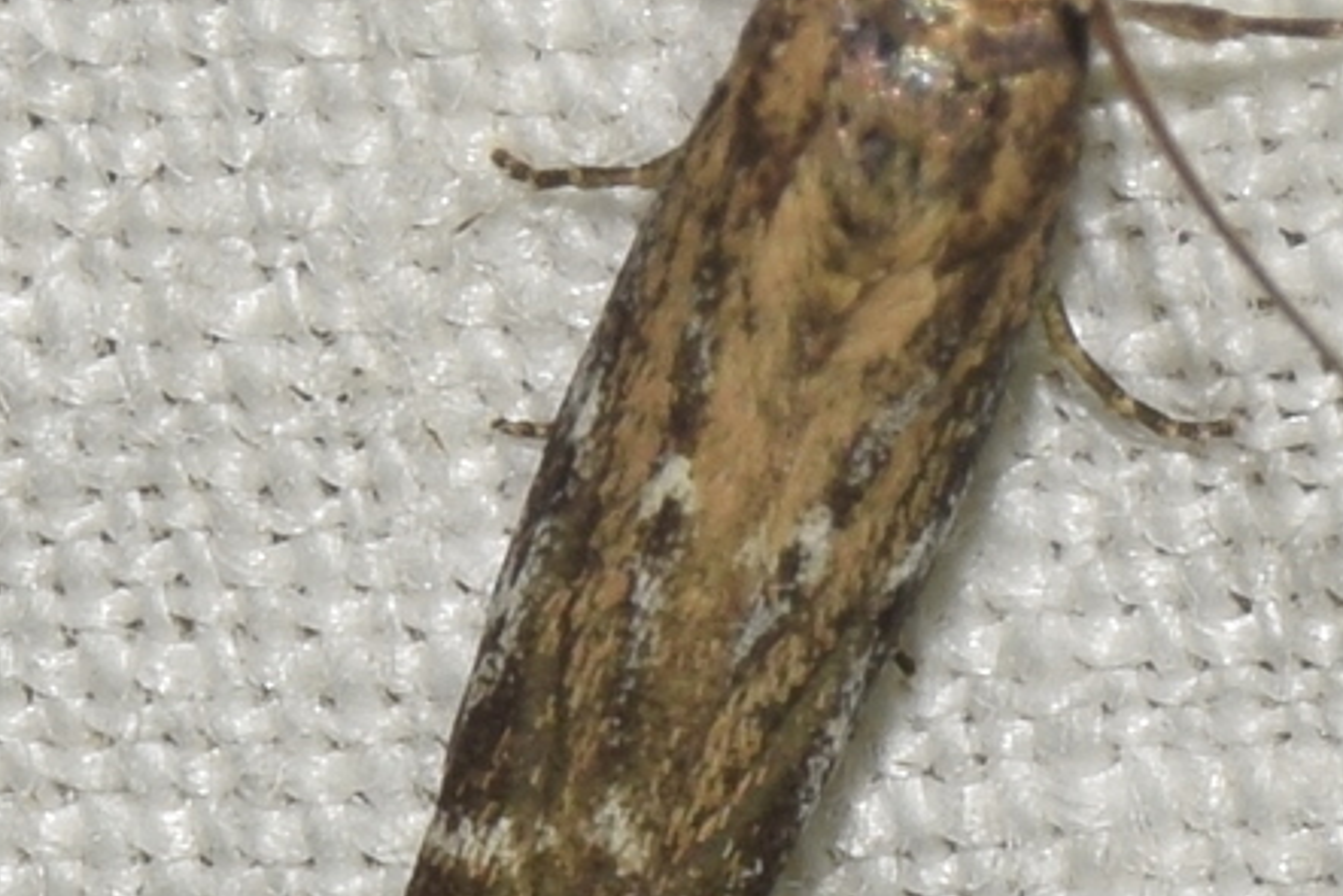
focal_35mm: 455
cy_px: 583
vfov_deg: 3.0
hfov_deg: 4.5
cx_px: 798
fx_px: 16979
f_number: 16
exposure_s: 1/160
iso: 100
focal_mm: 140
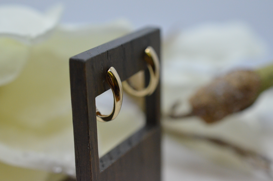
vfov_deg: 22.5
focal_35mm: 60
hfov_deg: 33.5
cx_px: 136
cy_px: 90
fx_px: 454
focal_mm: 40
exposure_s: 1/2000
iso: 3200
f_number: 5
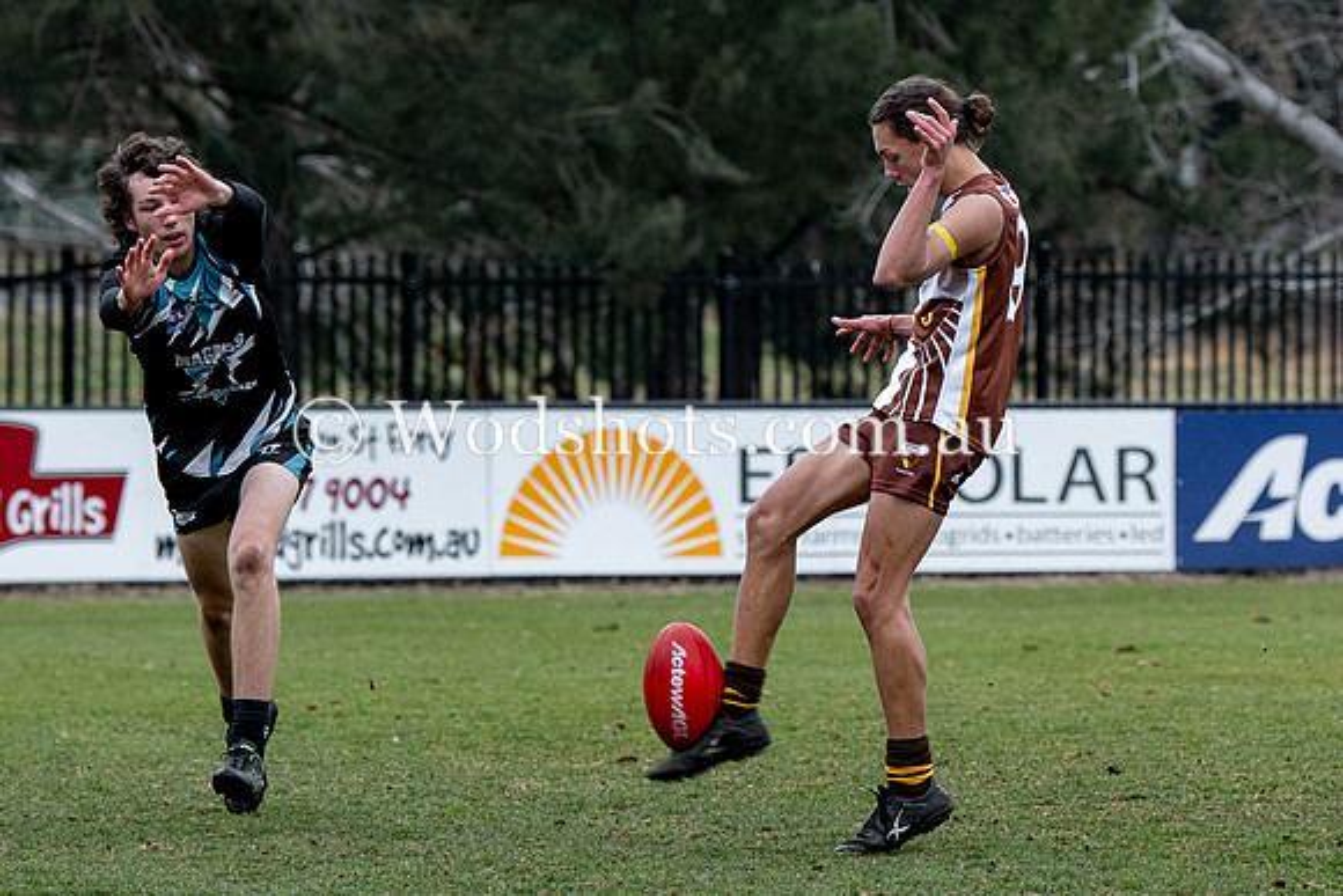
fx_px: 17013
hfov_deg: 4.5
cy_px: 433
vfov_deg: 3.0
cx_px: 952
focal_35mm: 456
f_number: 4
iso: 320
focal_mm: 135
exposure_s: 1/800
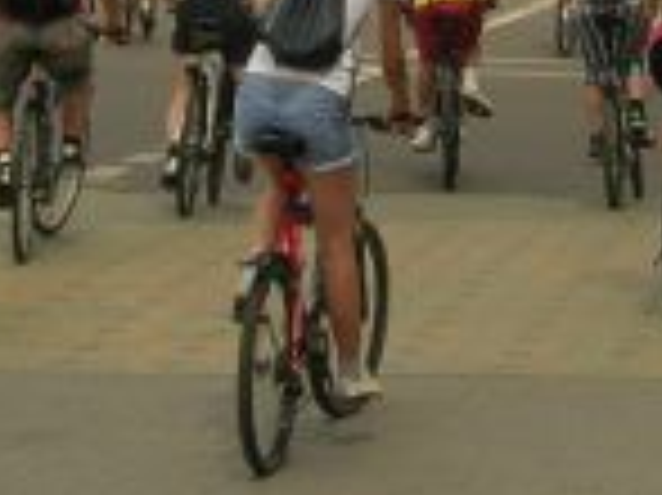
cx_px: 748
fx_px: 3955
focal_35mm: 207
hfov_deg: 9.5
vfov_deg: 7.0
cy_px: -364
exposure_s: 1/438
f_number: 4.8
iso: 64
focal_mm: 7.8
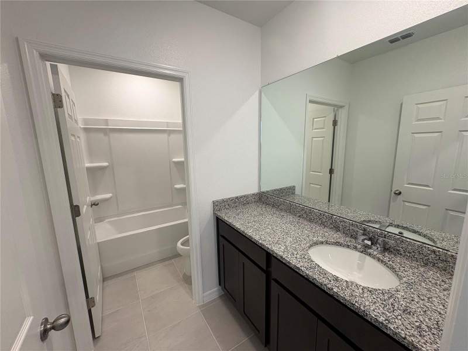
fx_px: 189
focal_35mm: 14
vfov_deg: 85.7
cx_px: 234
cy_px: 176
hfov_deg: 102.1
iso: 160
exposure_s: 1/120
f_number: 2.2
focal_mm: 2.22
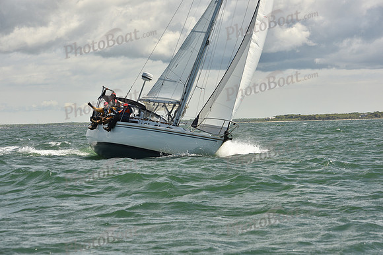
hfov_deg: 16.4
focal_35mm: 125
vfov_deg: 11.0
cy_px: 128
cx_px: 192
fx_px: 1330
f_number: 11
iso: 320
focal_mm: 125
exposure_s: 1/800
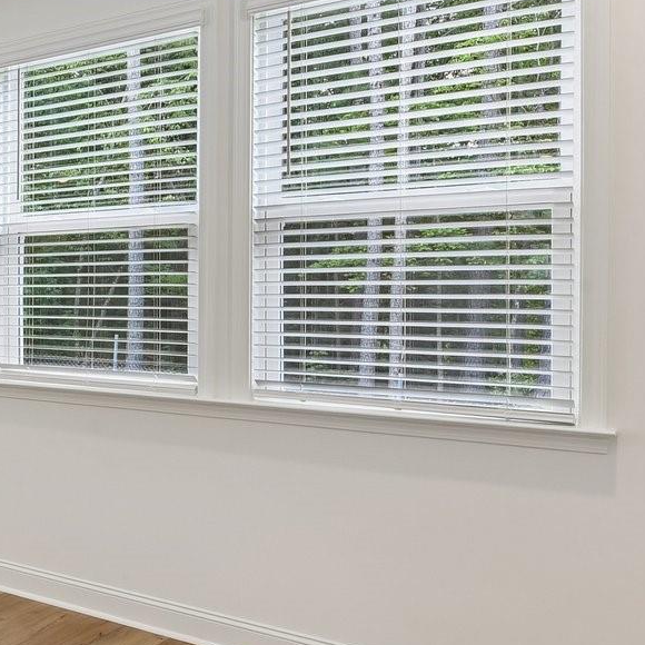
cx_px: -256
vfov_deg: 40.0
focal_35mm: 42
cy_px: 297
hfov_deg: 29.4
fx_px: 885
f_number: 11
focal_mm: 14
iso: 200
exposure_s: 1/10
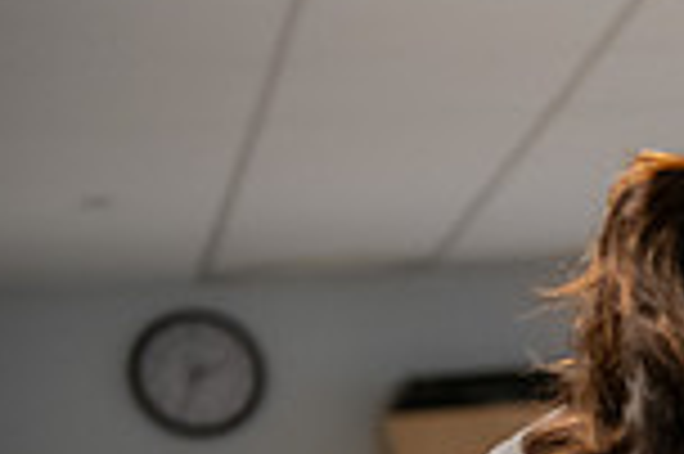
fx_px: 3264
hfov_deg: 11.1
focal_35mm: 172
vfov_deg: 7.8
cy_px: 730
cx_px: 1278
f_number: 3.2
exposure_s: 1/200
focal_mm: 45
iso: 1600
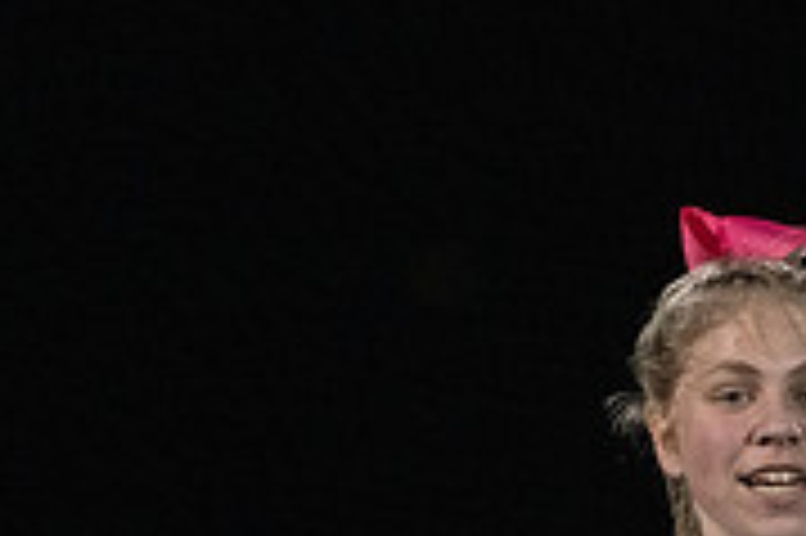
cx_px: 887
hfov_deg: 1.8
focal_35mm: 1141
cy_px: 818
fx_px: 25522
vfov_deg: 1.2
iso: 16000
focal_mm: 352
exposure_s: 1/1000
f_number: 5.6
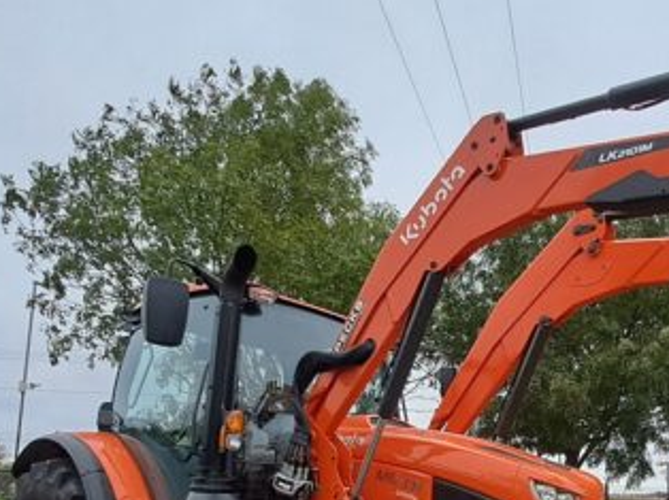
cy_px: 422
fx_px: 560
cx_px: 443
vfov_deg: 45.0
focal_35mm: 29
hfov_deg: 60.3
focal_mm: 1.42
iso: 40
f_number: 2.2
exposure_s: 1/374
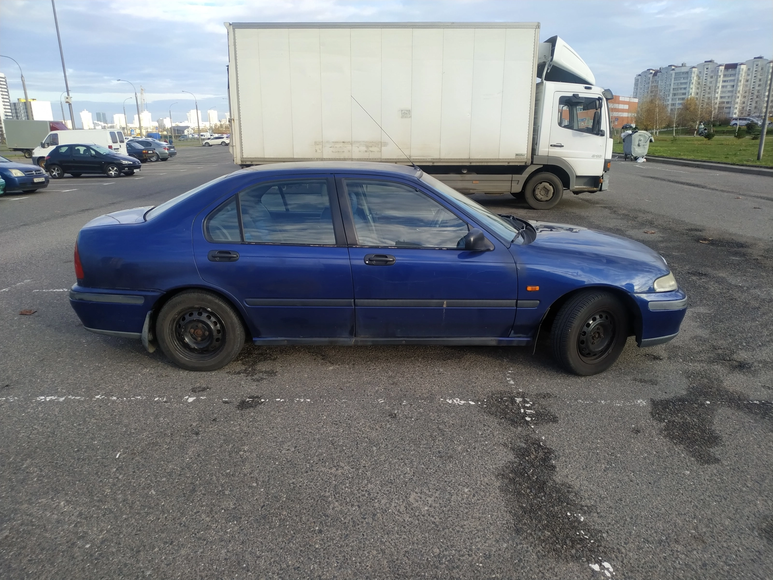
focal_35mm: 24
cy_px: 290
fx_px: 536
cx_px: 386
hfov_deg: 71.6
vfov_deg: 56.8
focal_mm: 3.94
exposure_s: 1/897
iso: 160
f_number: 1.9
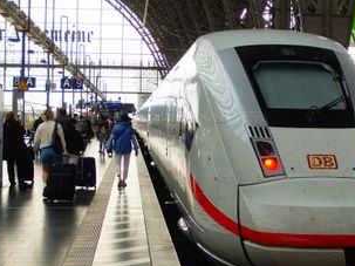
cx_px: 233
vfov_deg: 20.1
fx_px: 748
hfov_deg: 26.6
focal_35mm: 73
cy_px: 142
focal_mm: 30
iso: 100
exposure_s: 1/100
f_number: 5
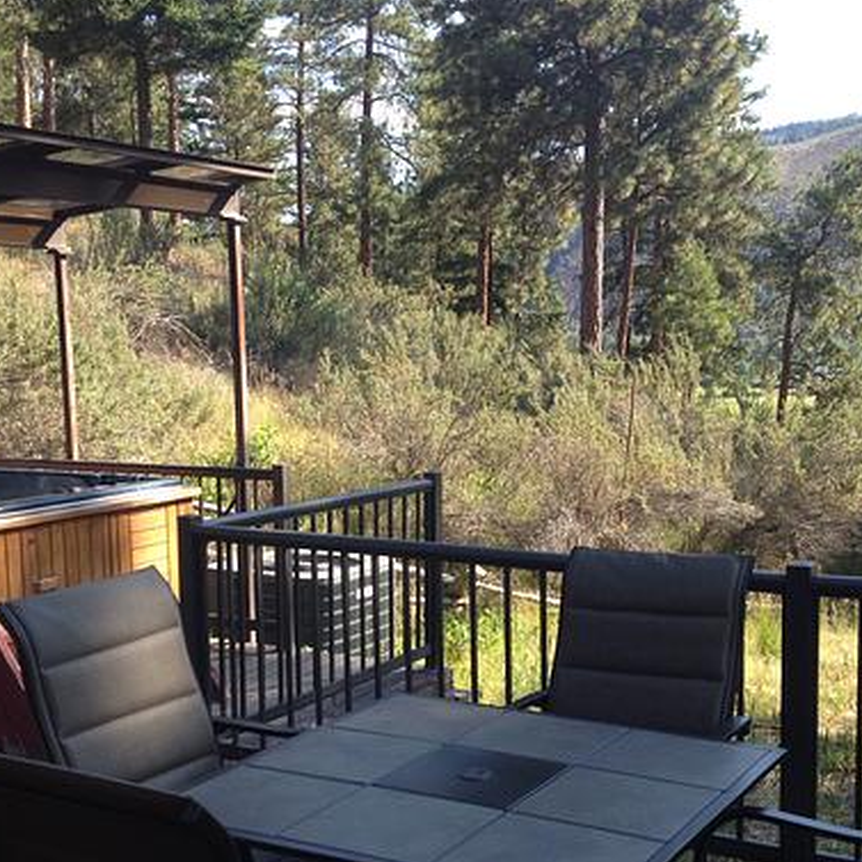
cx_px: 423
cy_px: 518
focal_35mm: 51
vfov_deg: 33.3
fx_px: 1437
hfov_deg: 33.4
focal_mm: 4.28
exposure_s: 1/368
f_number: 2.4
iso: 64
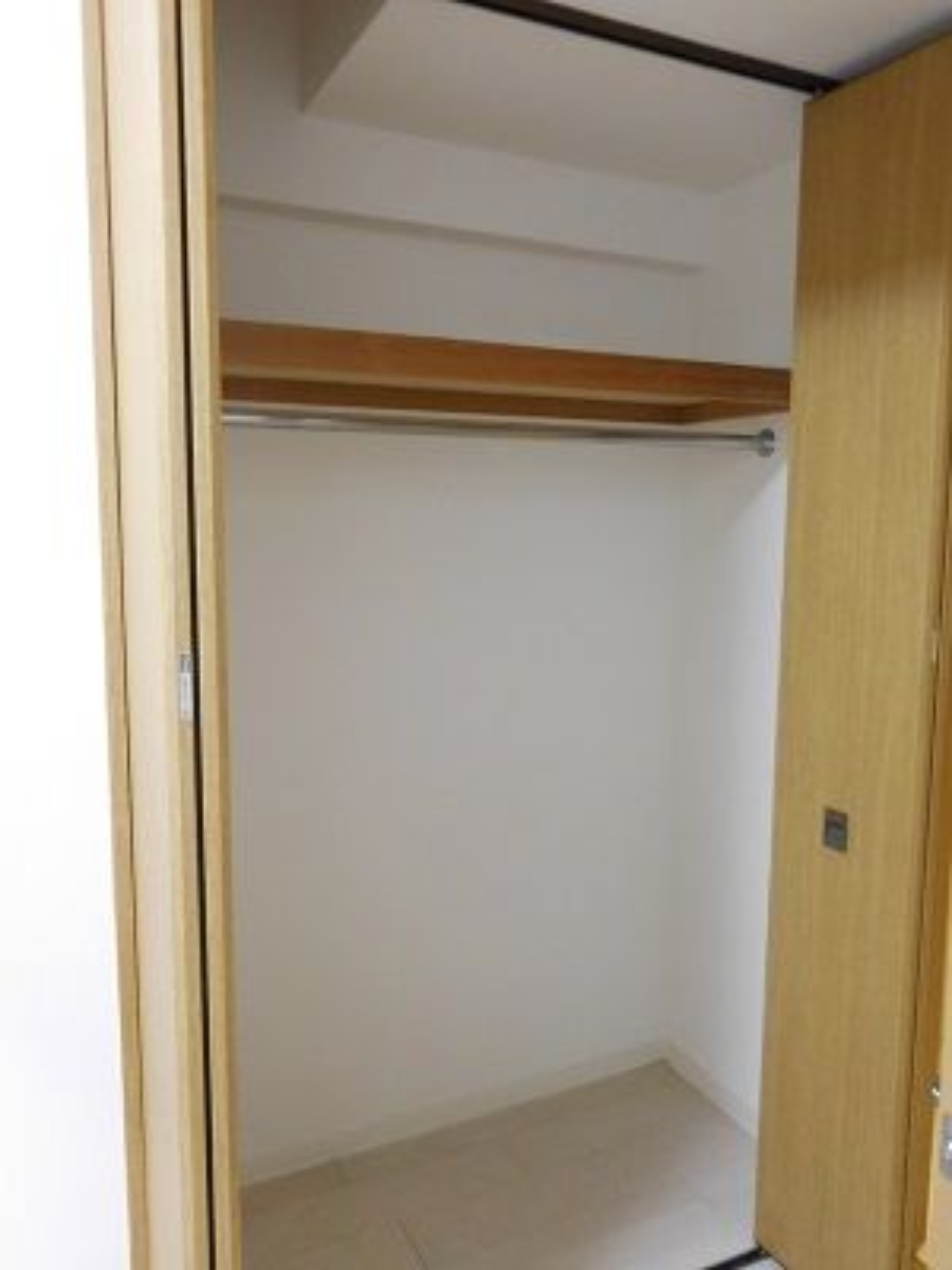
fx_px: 917
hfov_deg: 54.9
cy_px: 635
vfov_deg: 69.4
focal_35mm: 25
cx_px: 476
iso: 400
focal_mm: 4.5
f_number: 3.3
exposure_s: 1/15
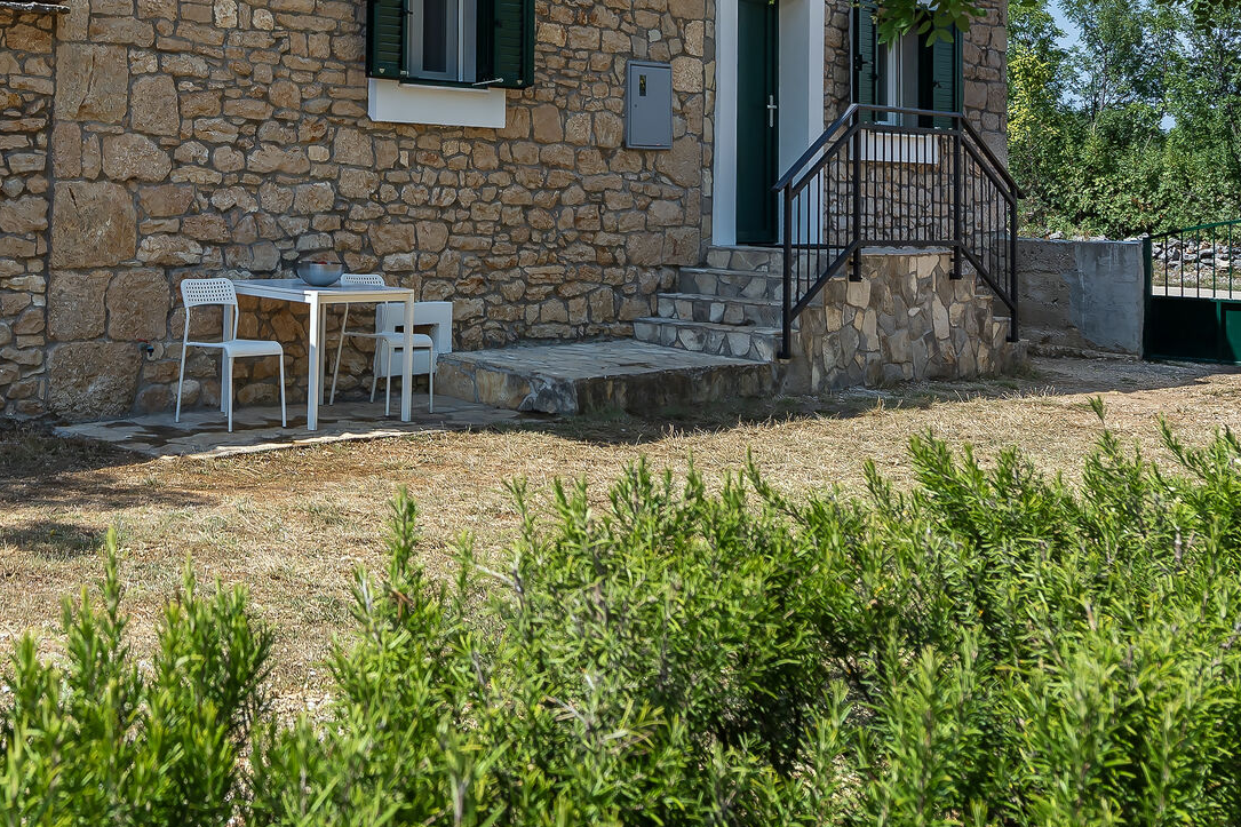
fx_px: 1689
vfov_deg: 26.5
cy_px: 68
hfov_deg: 38.9
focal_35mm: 49
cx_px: 263
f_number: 7.1
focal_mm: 19
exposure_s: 1/500
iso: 100
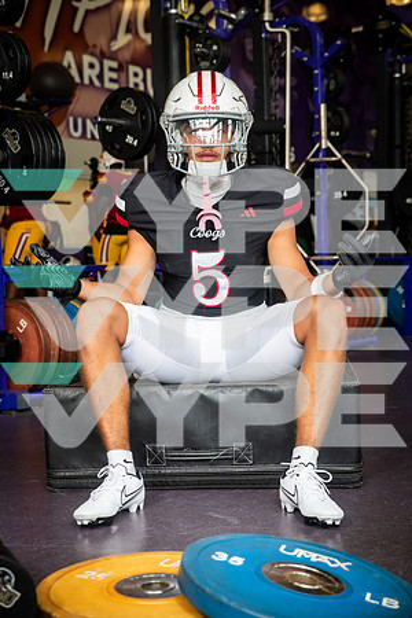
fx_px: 1064
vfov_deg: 32.4
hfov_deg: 21.9
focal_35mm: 62
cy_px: 309
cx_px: 206
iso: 500
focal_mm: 62
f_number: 5.6
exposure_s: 1/250
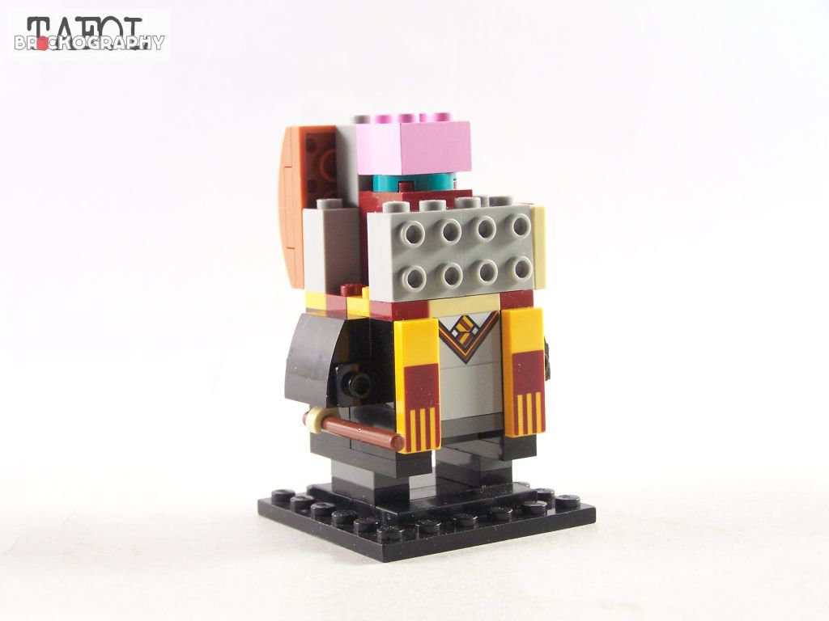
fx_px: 1652
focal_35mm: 69
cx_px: 414
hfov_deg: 28.2
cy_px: 310
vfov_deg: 21.3
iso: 200
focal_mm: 11.5
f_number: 3.2
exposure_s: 1/30
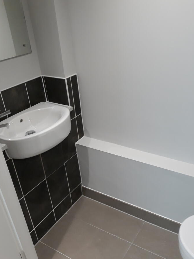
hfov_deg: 45.4
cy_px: 143
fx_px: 232
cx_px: 109
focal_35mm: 31
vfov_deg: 58.2
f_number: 1.7
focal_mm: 3.71
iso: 200
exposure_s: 1/50
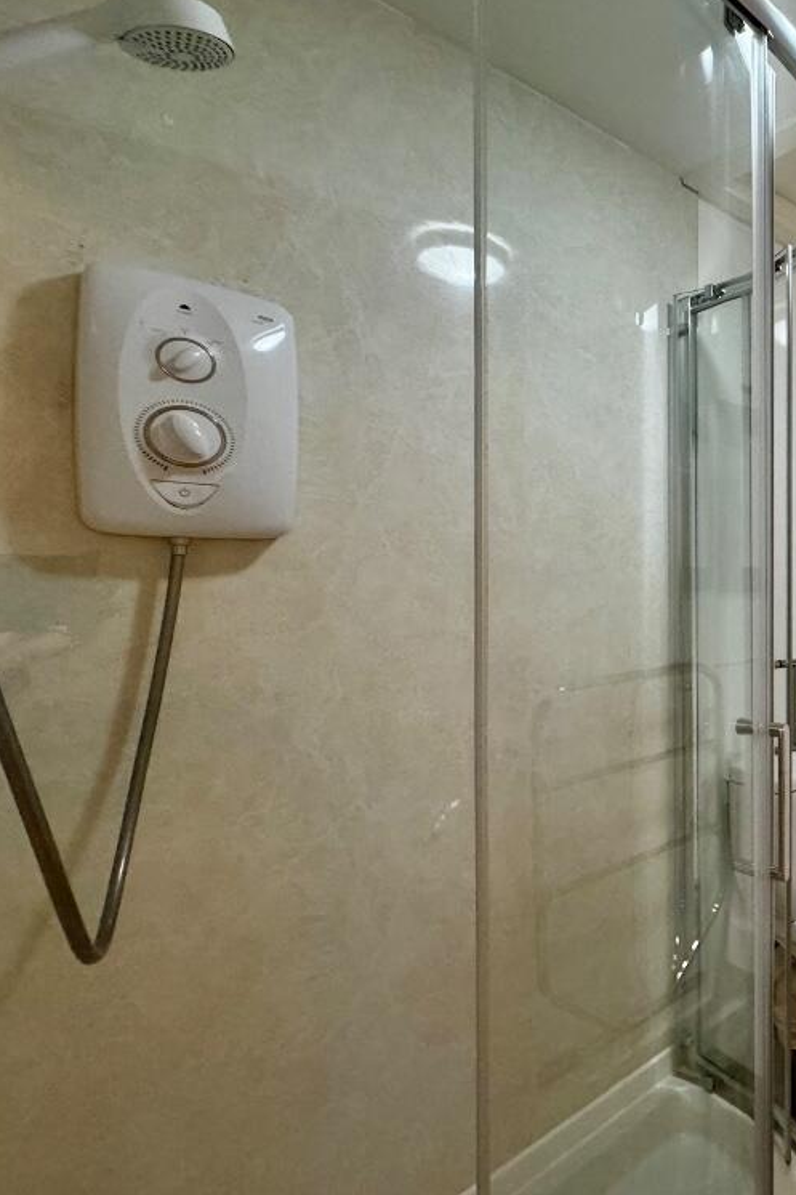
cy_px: 581
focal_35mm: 20
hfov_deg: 49.3
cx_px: 814
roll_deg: +0.6
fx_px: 664
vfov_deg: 84.0
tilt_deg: -0.7
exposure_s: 1/50
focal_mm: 2.22
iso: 400
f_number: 2.2
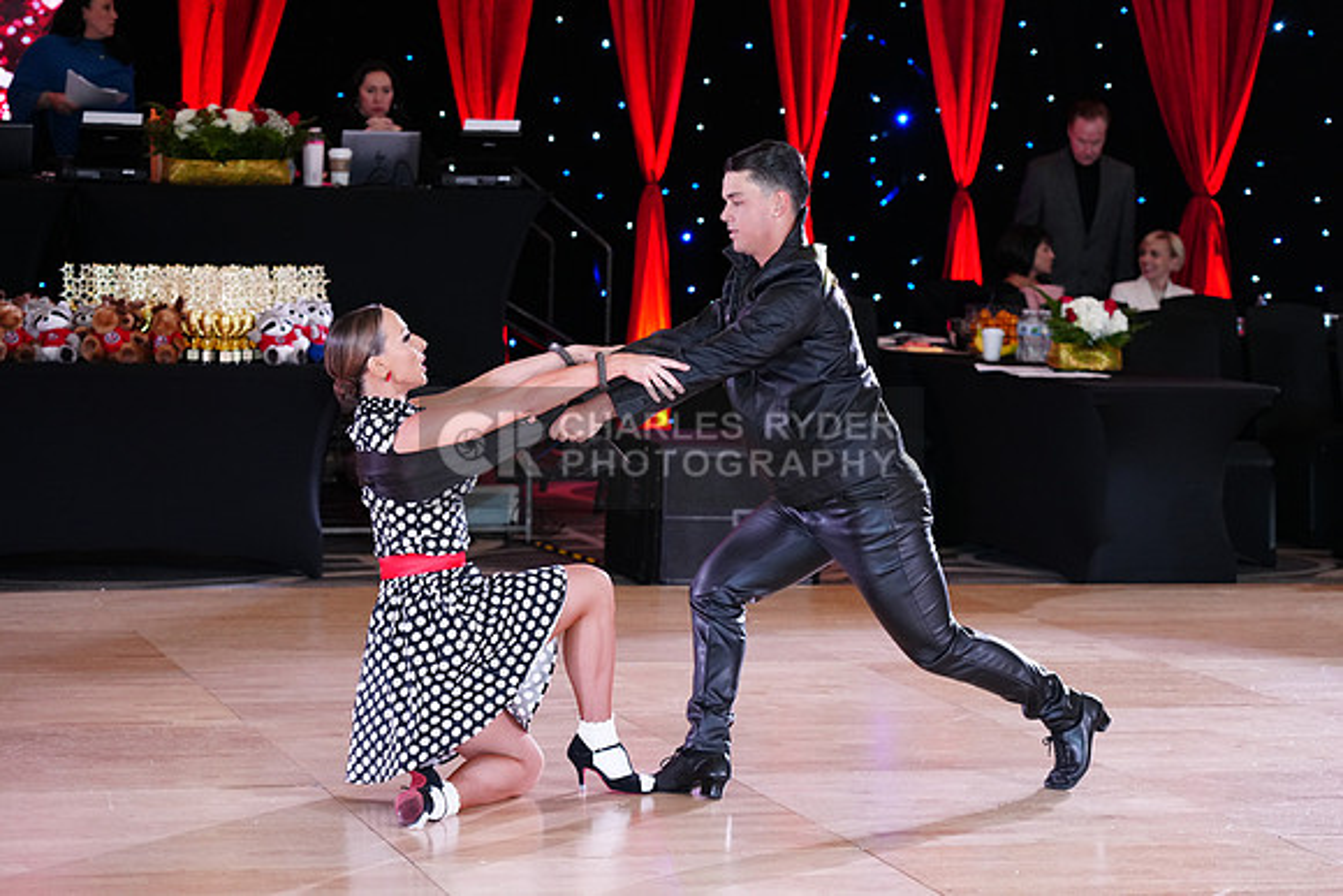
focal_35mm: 102
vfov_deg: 13.4
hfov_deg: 20.0
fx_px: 3806
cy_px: 448
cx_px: 672
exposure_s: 1/250
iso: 2500
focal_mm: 102
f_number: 4
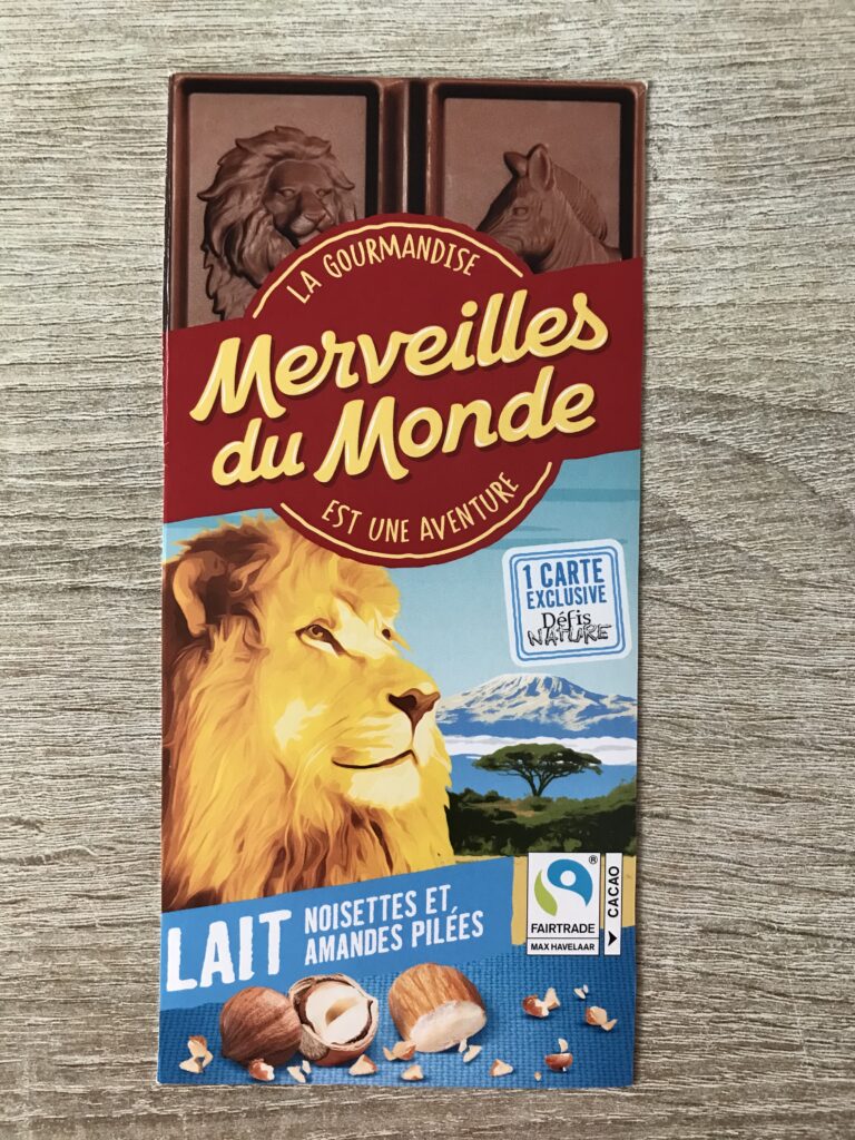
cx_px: 428
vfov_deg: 63.4
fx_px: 922
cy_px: 570
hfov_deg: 49.7
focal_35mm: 28
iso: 64
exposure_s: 1/17
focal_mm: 3.99
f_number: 1.8
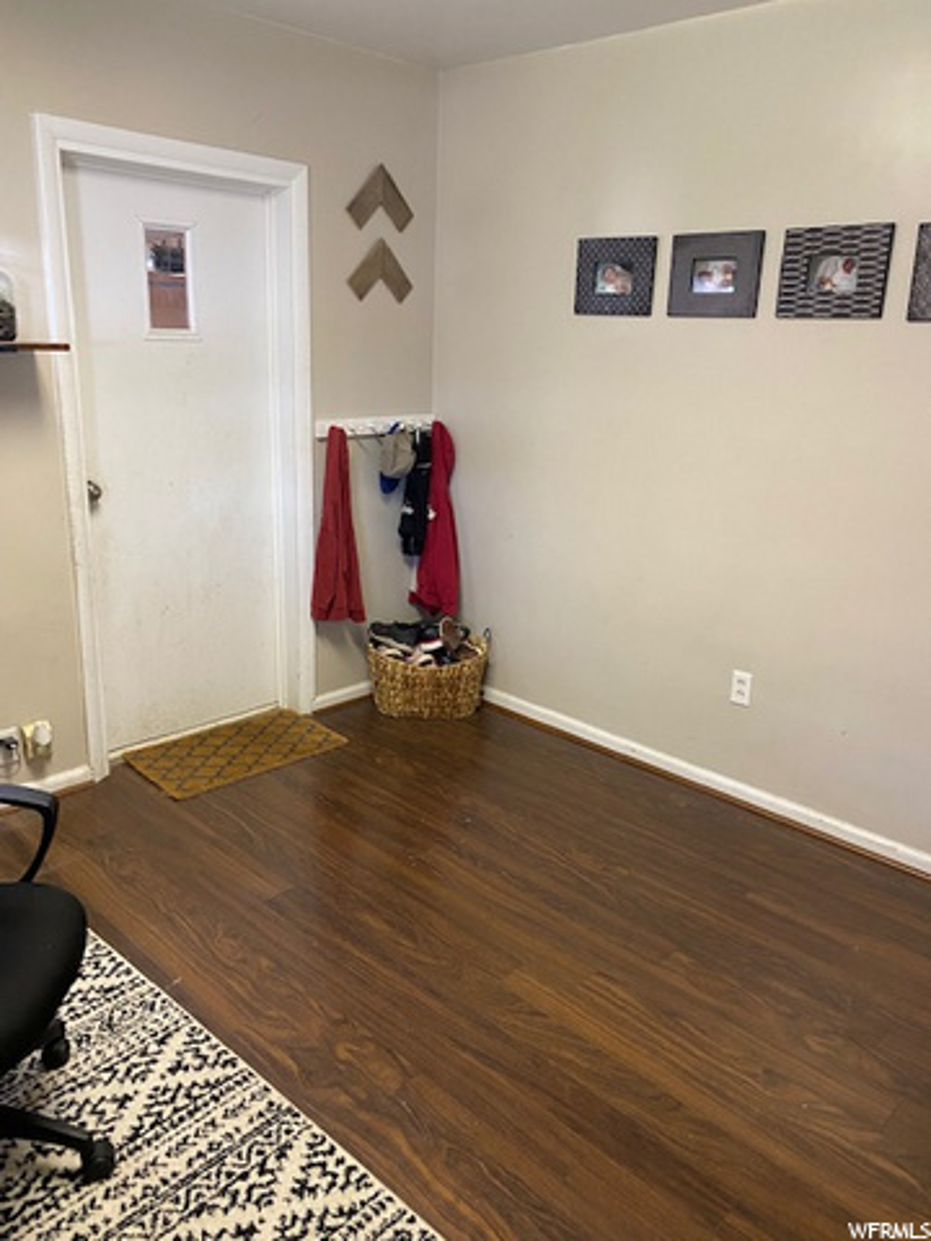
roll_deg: -2.1
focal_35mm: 26
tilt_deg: -15.5
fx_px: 932
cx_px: 466
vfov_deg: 67.3
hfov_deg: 53.1
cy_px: 620
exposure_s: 1/60
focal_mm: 4.25
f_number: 1.8
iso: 200
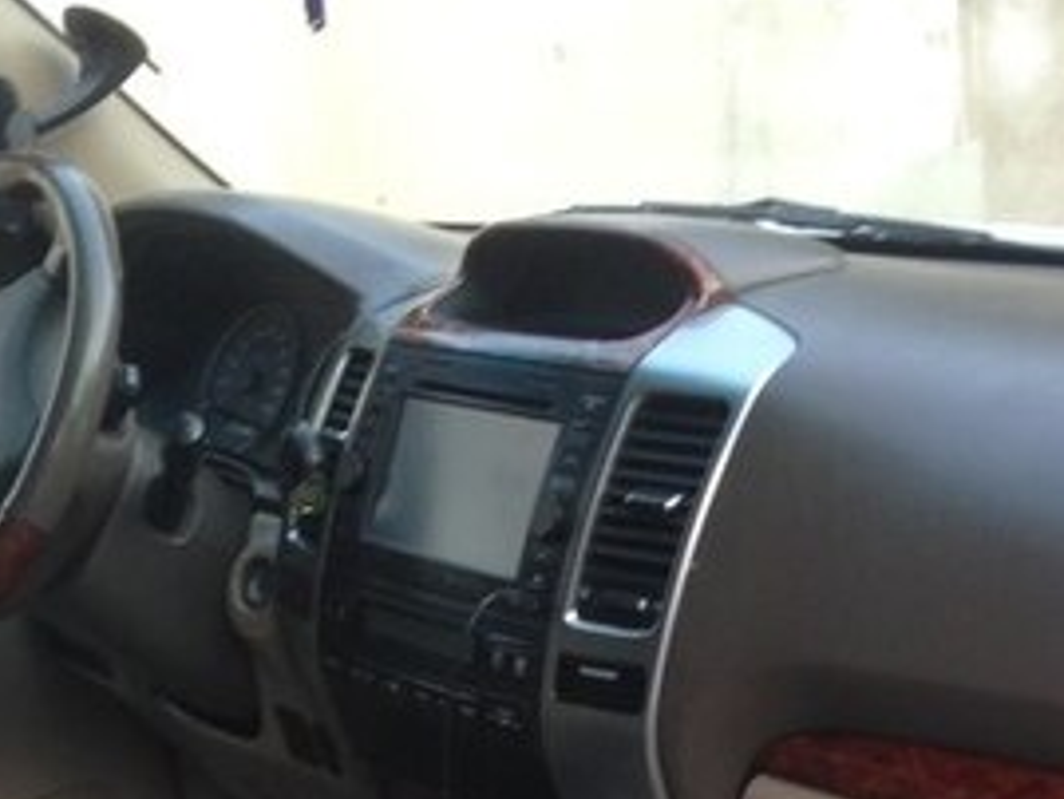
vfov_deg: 17.4
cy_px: 967
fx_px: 2491
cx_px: 352
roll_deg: +2.7
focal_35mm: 81
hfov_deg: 24.0
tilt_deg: -24.4
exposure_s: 1/40
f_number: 2.4
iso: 50
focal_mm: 4.12
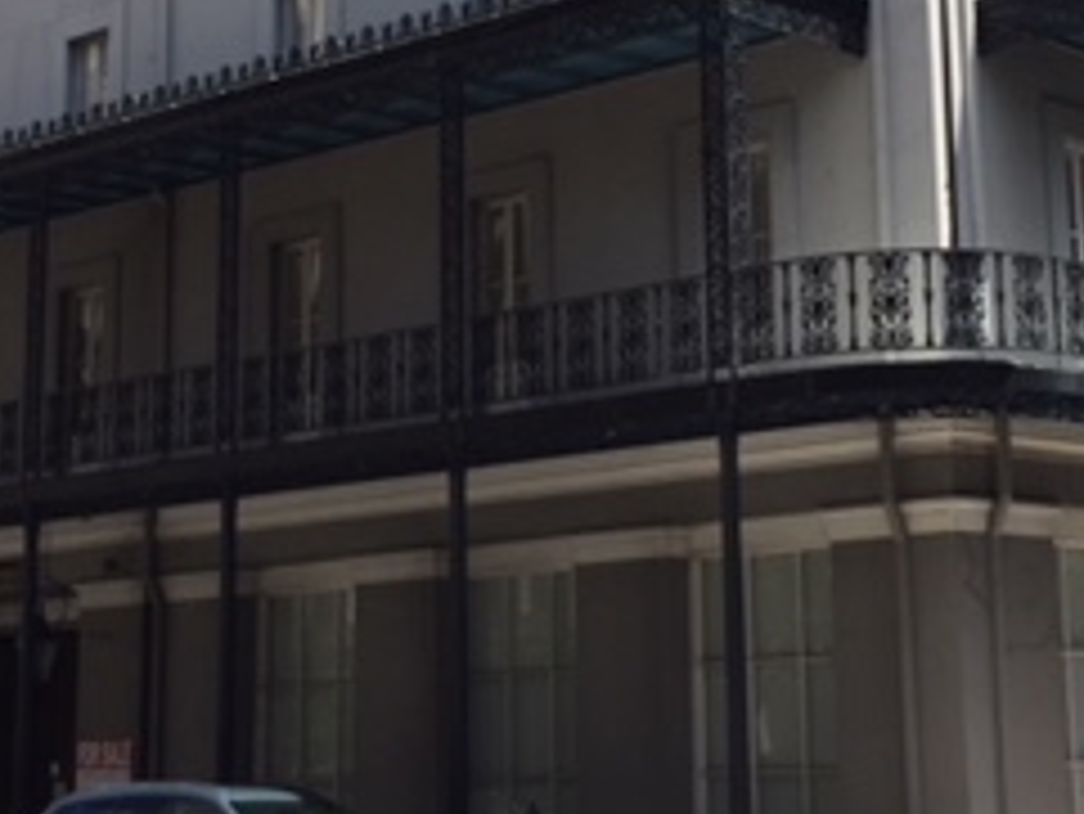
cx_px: 760
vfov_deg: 19.0
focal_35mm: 77
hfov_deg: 25.1
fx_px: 2412
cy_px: 184
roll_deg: +0.5
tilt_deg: +12.7
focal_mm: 4.15
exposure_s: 1/1041
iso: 32
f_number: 2.2
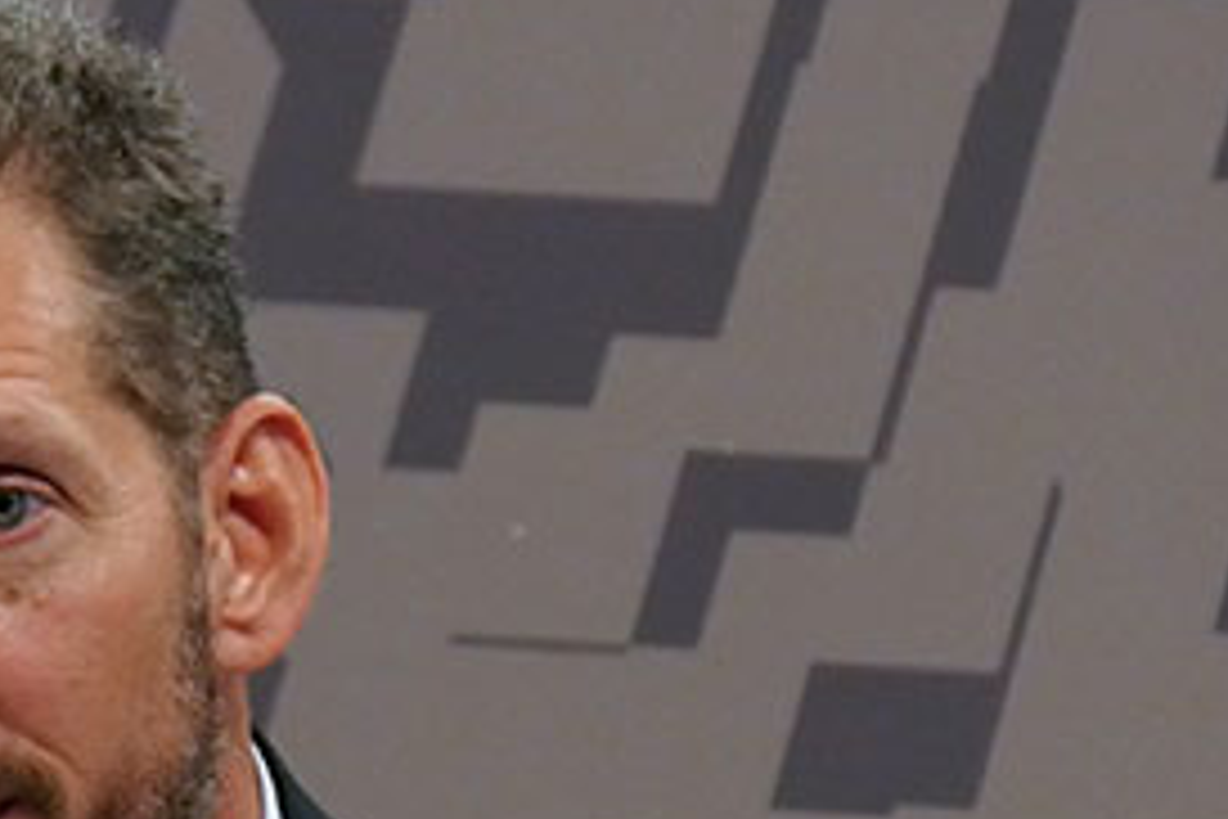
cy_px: 1127
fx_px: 31073
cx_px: -103
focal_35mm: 911
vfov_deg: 1.5
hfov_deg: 2.3
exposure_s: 1/100
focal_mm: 105.56
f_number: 4
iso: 1250
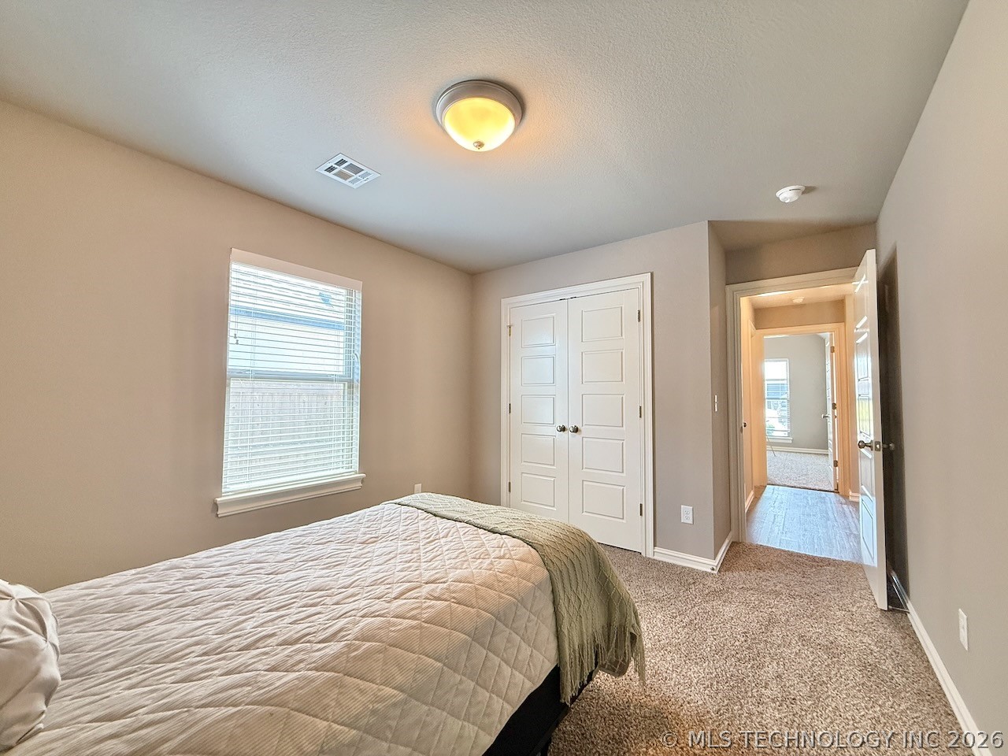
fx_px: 408
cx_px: 504
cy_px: 378
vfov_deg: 85.7
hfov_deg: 102.1
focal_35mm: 14
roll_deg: -0.4
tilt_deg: +2.5
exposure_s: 1/60
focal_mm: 2.22
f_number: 2.2
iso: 500
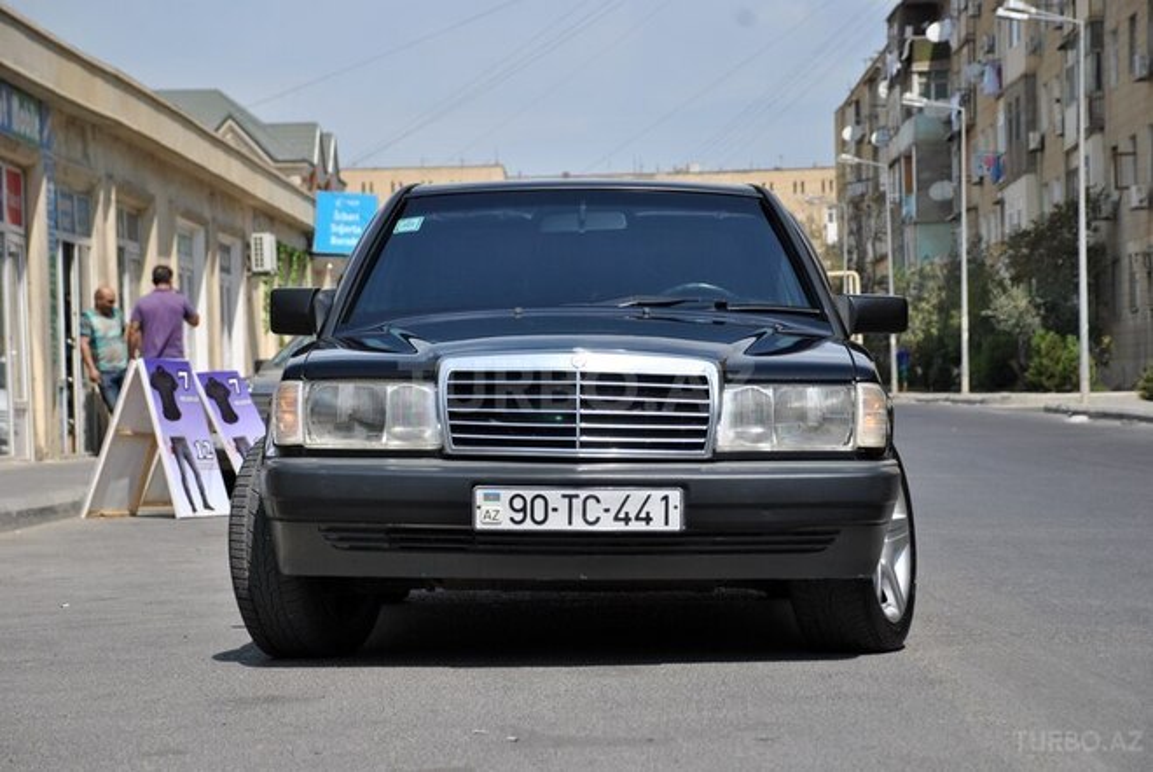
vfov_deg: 13.1
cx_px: 576
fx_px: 3367
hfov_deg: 19.4
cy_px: 386
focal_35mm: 105
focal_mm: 70
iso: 100
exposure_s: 1/640
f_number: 6.3
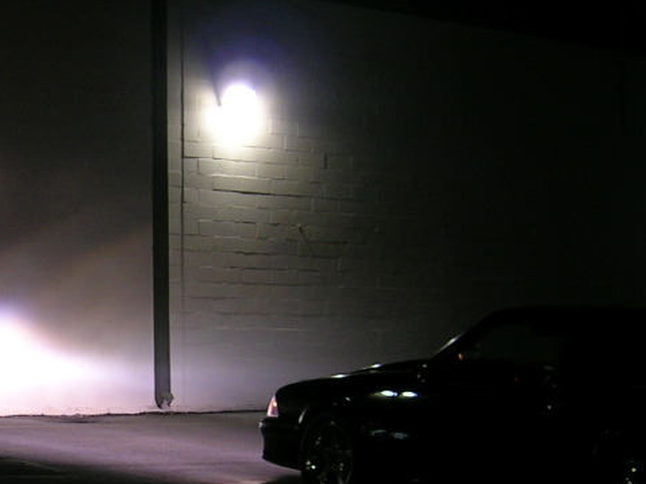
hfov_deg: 25.4
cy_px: 385
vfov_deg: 19.4
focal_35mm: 75
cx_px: 104
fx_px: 1399
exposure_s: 1/5.2
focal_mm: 5.4
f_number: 2.8
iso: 50
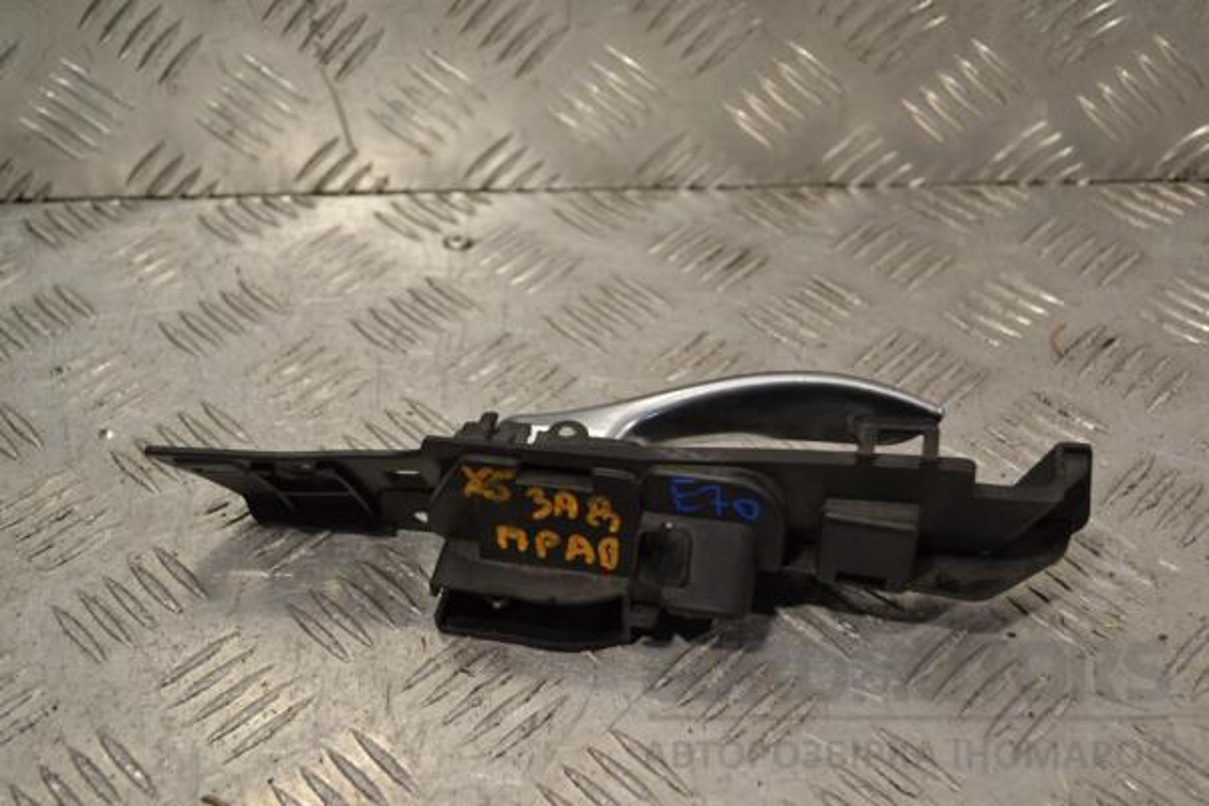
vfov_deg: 29.9
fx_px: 1511
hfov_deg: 43.6
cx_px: 604
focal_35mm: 45
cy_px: 403
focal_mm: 30
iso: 360
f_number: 5.6
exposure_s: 1/125
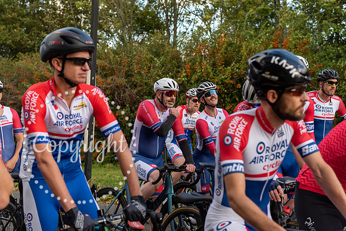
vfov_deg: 22.6
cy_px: 116
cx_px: 173
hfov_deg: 33.4
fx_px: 577
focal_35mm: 60
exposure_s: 1/500
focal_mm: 60
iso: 200
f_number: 4
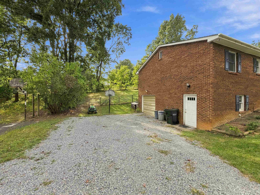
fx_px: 105
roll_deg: +0.1
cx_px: 130
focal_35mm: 14
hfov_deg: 102.1
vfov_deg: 85.7
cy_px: 98
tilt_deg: -1.0
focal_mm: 2.2
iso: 50
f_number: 2.2
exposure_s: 1/379
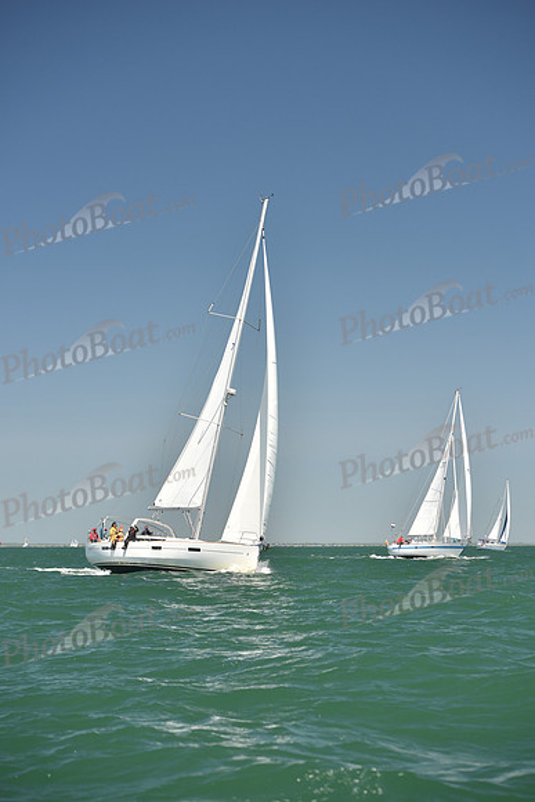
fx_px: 1559
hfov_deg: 19.5
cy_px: 401
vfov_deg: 28.8
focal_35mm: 70
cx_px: 268
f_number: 4
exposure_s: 1/800
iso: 250
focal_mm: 70
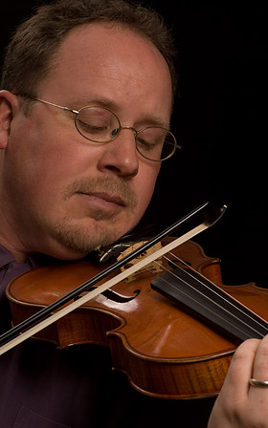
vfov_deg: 17.0
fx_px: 1437
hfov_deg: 10.7
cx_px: 129
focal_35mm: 123
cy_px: 214
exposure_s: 1/80
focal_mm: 80
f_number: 16
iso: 100
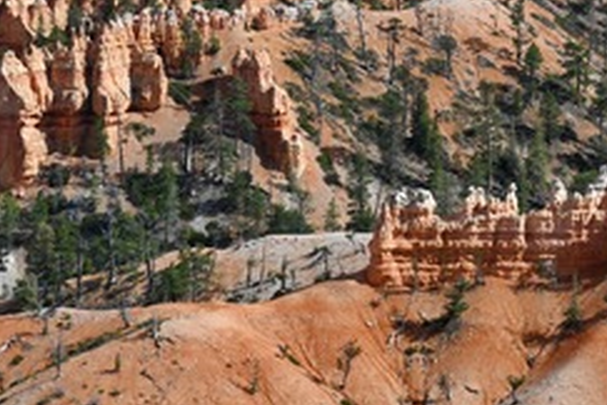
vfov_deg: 3.5
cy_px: -45
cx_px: 387
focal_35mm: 395
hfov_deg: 5.2
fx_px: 6660
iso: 280
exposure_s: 1/500
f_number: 6.3
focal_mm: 160
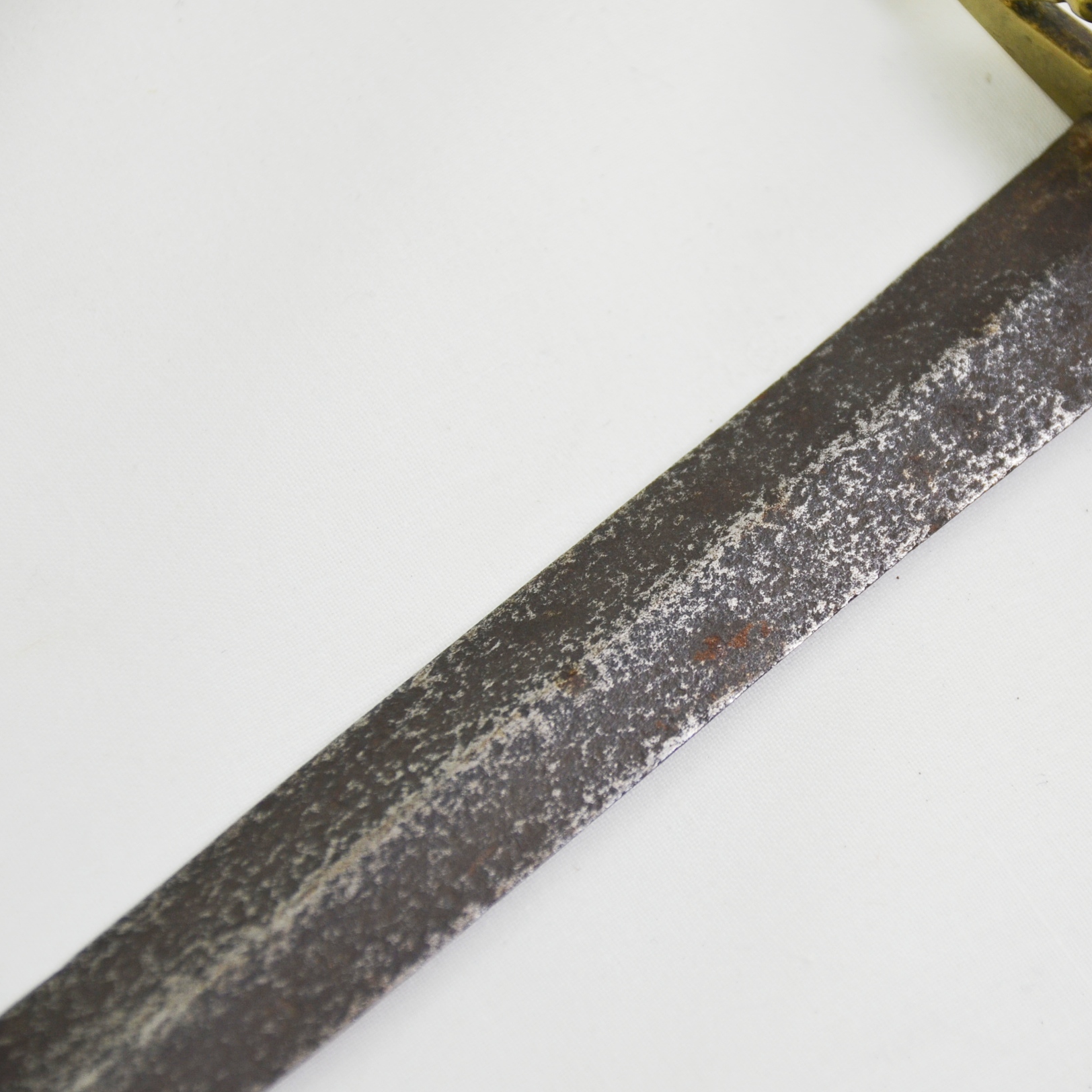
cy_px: 548
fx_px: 6888
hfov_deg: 9.1
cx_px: 740
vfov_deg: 9.1
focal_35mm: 193
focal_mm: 100
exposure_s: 1/250
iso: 400
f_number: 5.6
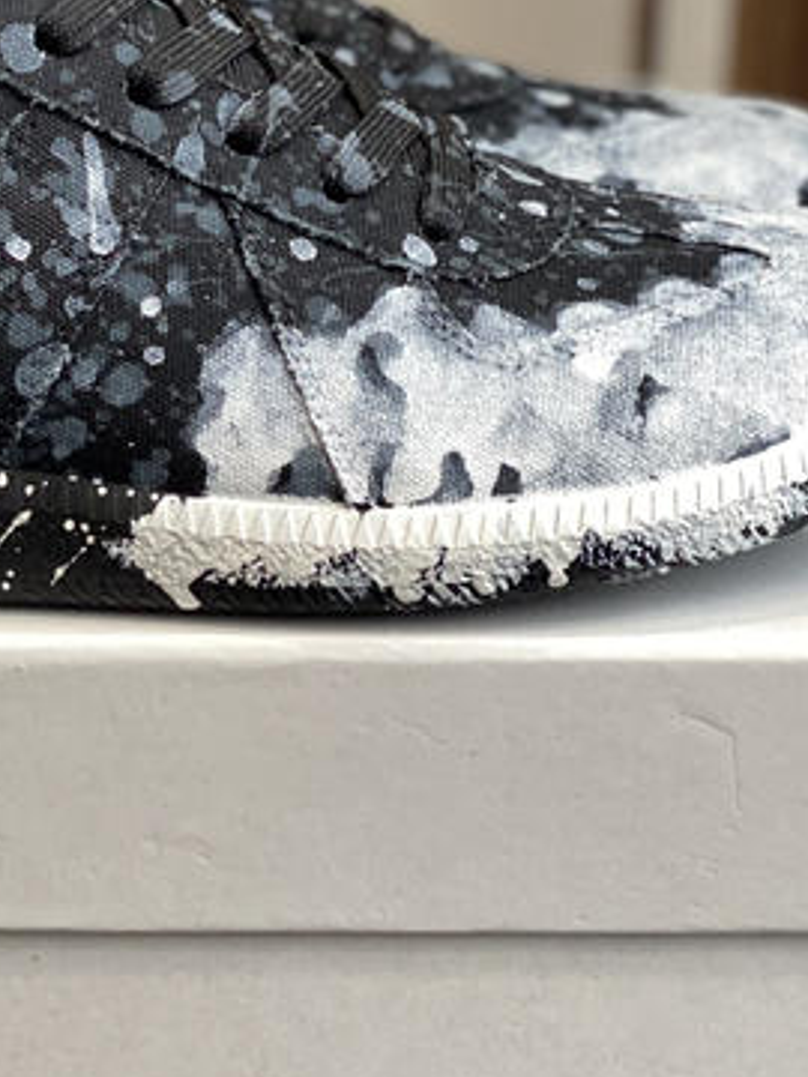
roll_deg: -1.8
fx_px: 3890
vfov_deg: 15.7
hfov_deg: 11.8
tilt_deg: -15.6
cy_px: 332
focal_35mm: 125
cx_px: 87
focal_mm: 6
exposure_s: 1/122
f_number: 2
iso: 80
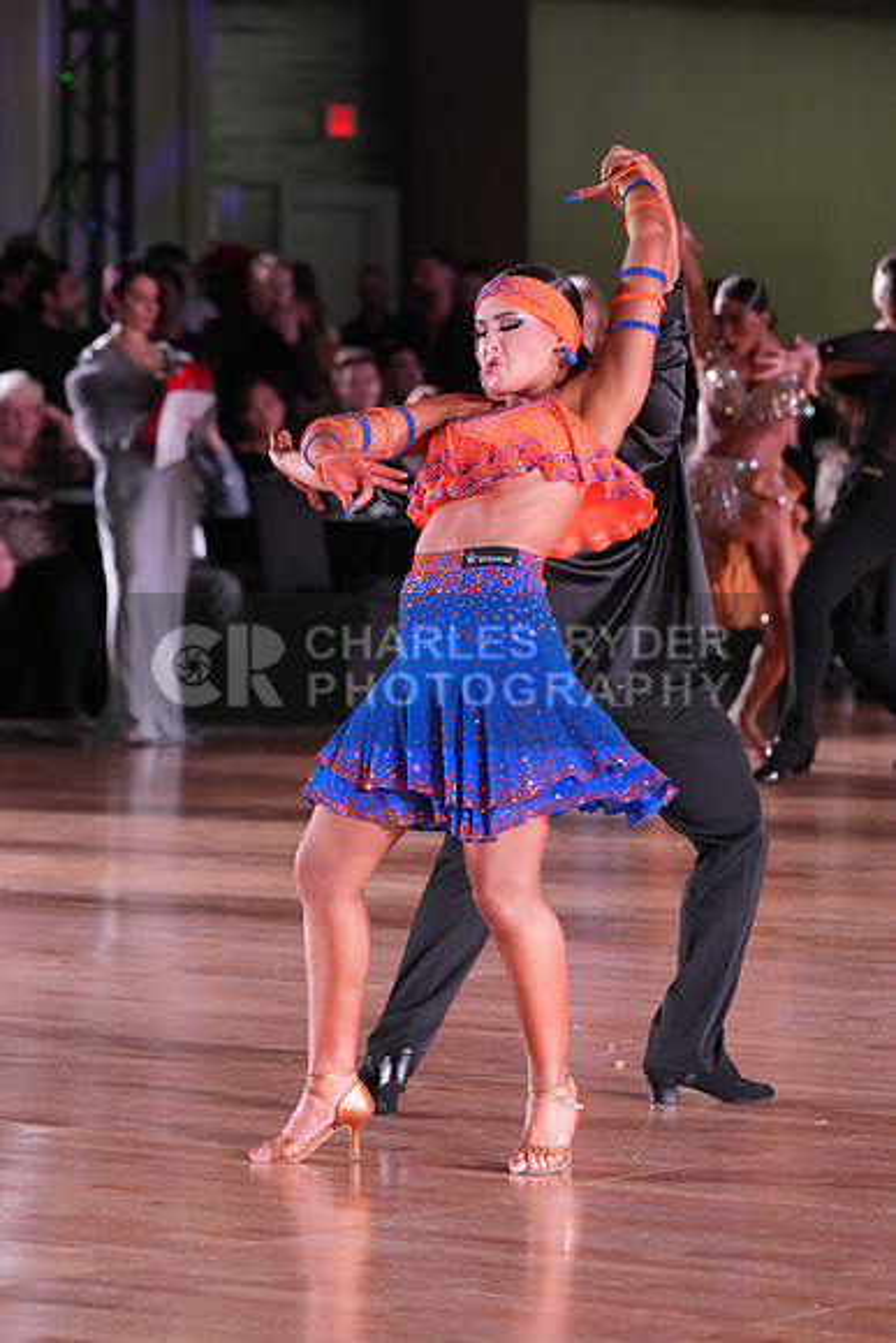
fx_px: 6566
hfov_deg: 7.8
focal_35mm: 176
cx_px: 448
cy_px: 672
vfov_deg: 11.7
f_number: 5
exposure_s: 1/200
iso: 4000
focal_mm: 176
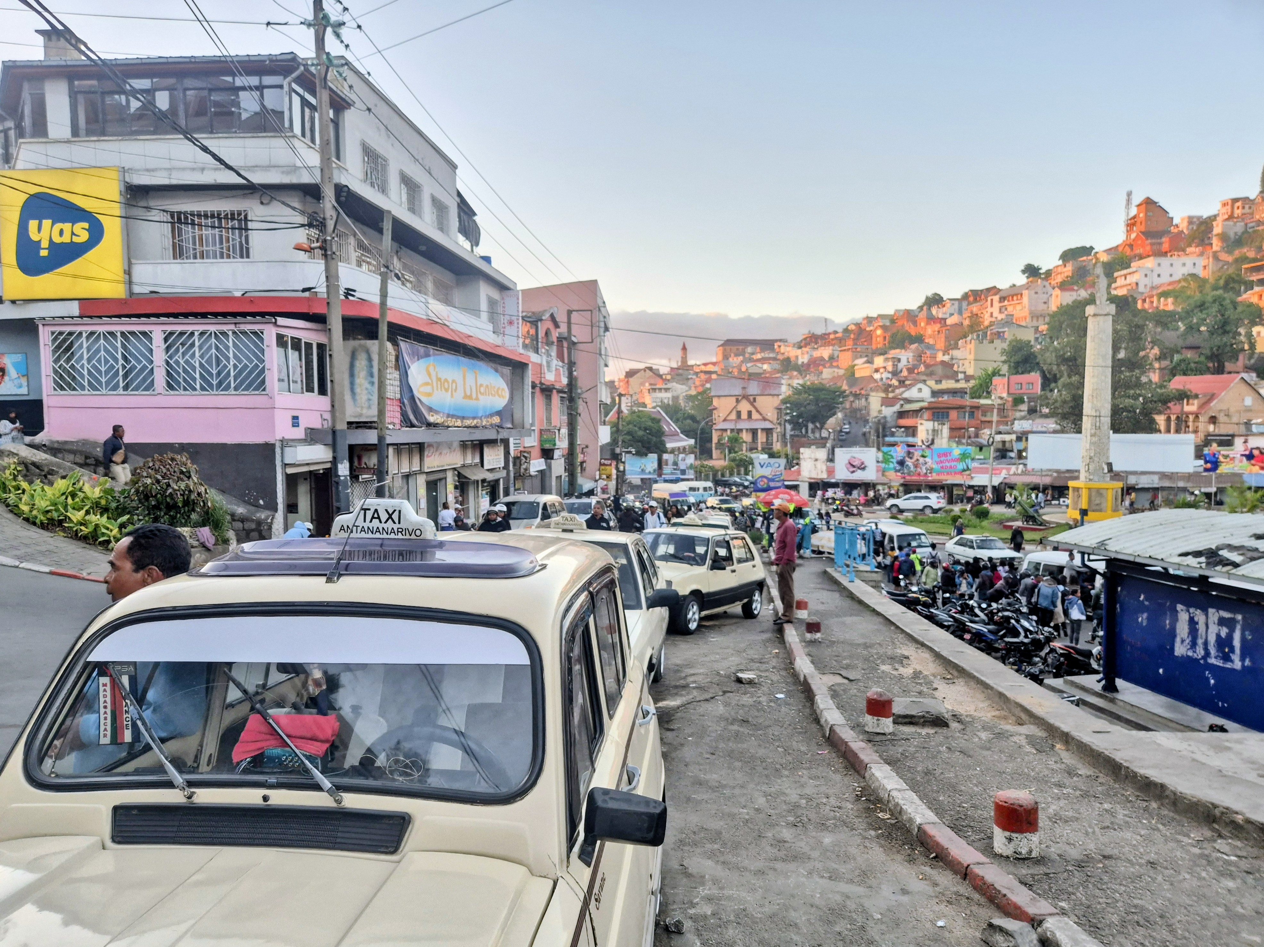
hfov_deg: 73.9
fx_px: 840
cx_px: 632
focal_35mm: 23
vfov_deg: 58.9
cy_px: 474
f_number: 1.8
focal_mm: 5.4
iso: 160
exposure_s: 1/180
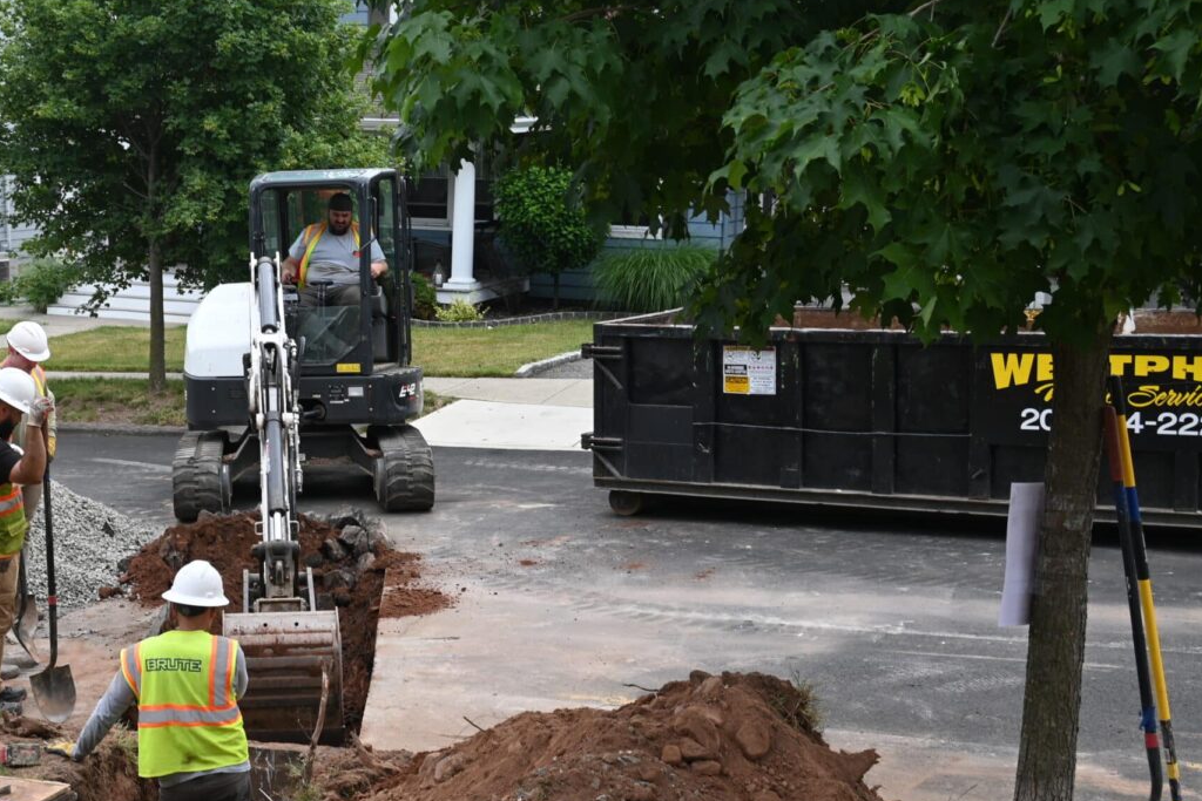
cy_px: 419
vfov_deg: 25.1
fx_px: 1803
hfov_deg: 36.2
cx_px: 330
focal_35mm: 54
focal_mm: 24
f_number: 5.6
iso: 100
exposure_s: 1/250
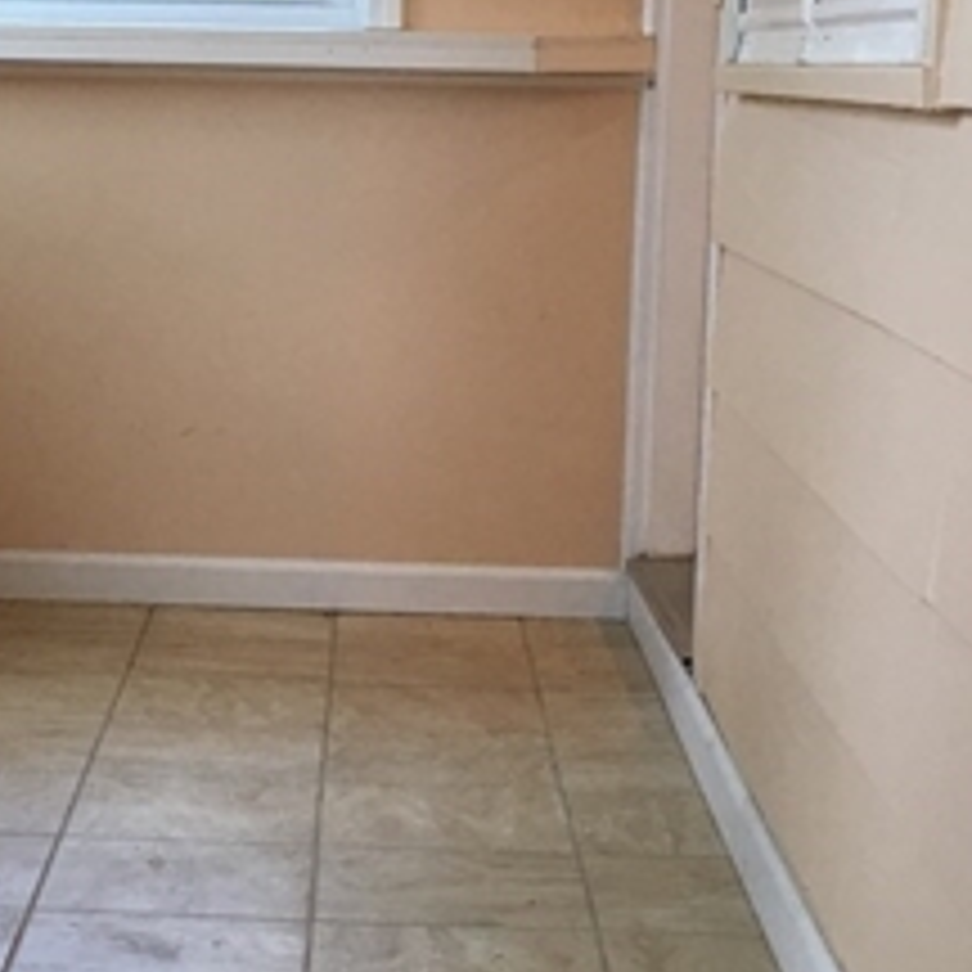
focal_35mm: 91
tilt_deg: -6.4
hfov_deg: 18.8
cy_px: 405
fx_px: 2891
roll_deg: -0.9
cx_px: 112
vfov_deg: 19.1
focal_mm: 4.15
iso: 32
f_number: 2.2
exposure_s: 1/30
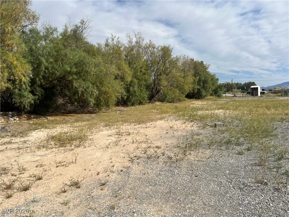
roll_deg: +0.9
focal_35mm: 26
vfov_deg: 53.1
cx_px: 144
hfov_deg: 67.3
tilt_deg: -5.7
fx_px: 217
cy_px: 108
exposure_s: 1/6993
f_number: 1.5
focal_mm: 5.7
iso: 50
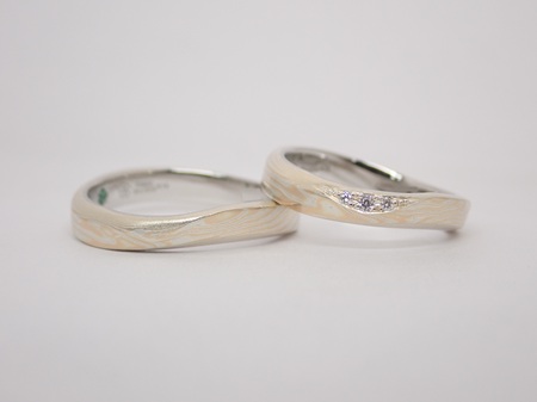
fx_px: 1194
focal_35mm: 77
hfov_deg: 25.3
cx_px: 268
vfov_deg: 19.1
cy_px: 201
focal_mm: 13.65
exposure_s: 1/100
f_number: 4.1
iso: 200
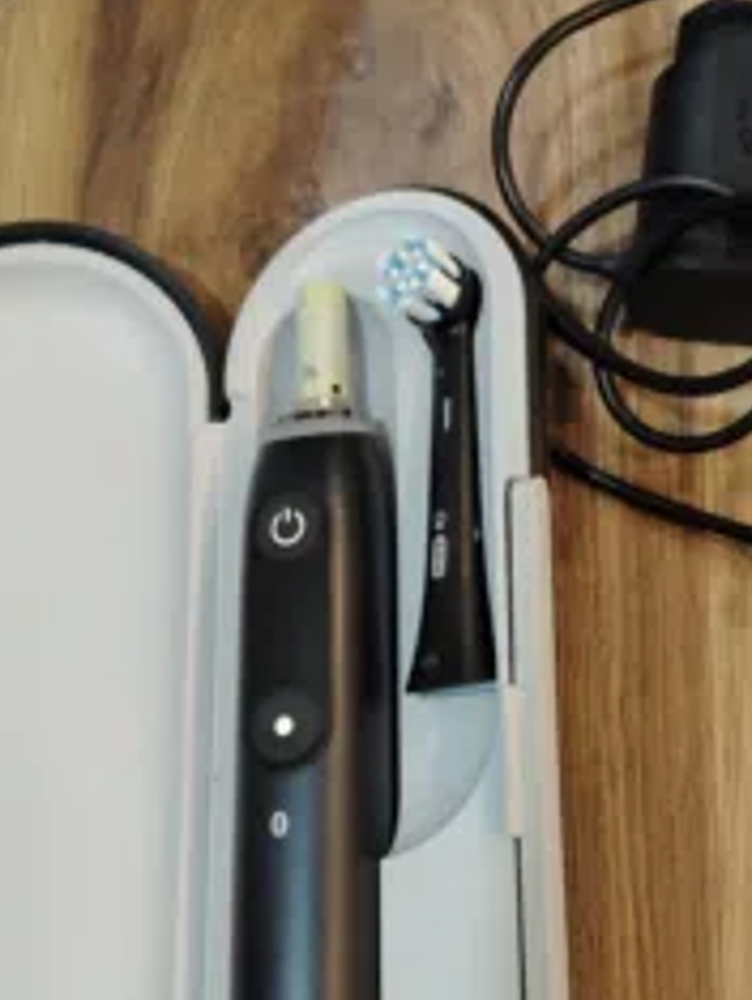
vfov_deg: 44.8
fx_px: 1185
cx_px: 402
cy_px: 697
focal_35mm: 41
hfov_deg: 35.2
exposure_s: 1/33.3
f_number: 1.75
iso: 1841
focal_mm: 5.25
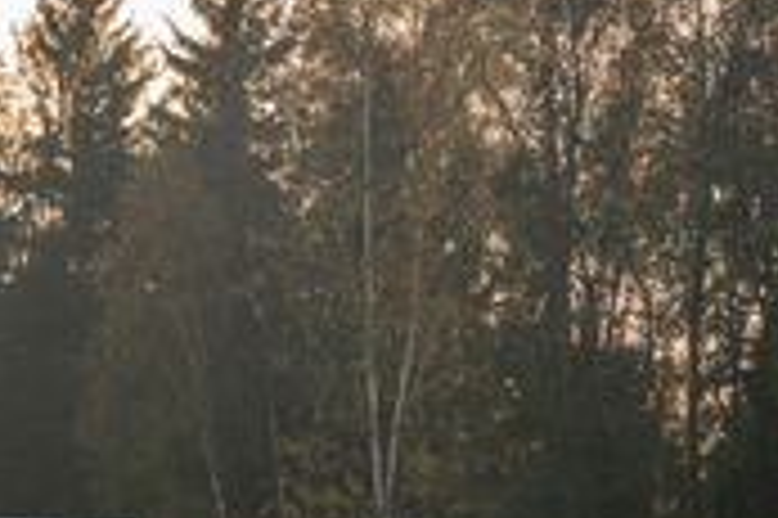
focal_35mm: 178
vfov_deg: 7.7
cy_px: 520
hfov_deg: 11.4
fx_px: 3843
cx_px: -27
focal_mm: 70
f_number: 8
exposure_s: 1/30
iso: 50
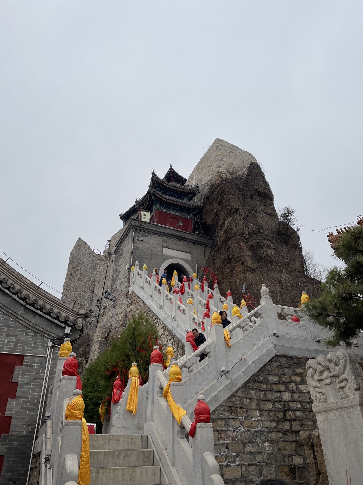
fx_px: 364
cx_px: 182
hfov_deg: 53.1
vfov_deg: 67.3
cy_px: 242
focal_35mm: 26
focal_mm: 4.2
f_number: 1.6
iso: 32
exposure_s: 1/4831
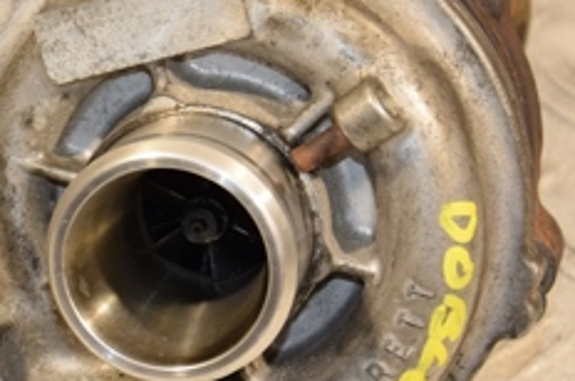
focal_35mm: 257
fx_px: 4099
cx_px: -69
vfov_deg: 5.3
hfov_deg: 8.0
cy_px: 126
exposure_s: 1/125
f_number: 5.3
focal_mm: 62
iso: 800
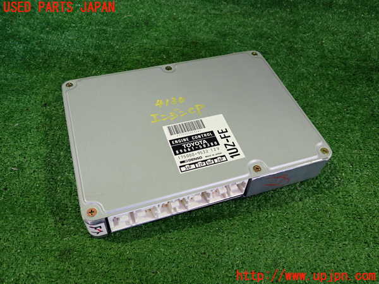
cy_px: 142
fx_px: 328
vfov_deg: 46.8
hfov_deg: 60.0
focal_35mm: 30
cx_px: 190
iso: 320
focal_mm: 5.4
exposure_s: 1/30
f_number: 2.3
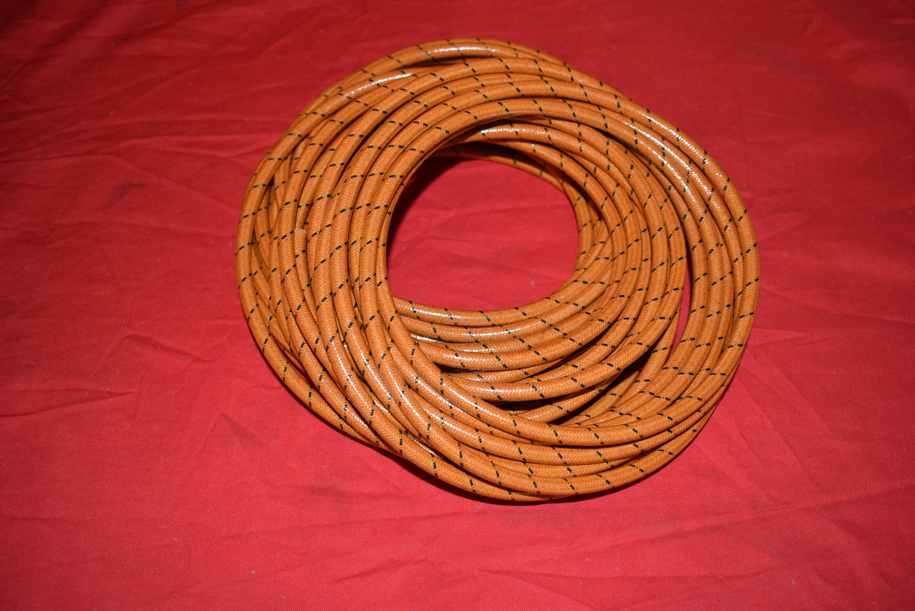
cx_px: 458
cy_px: 306
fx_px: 915
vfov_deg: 36.9
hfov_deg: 53.1
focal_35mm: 36
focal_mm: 24
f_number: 5
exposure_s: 1/160
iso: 640
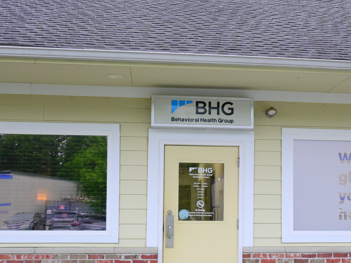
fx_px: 596
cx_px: 235
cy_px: 185
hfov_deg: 32.5
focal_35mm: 59
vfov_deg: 24.7
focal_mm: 25
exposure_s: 1/250
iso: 200
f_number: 5.6
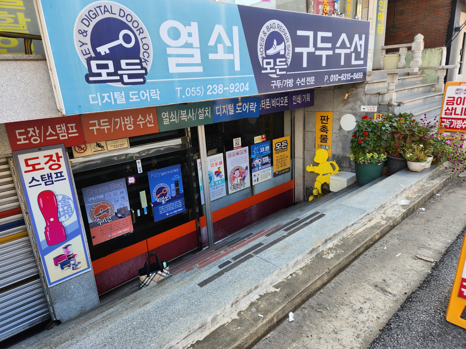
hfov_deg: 73.9
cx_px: 233
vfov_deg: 58.9
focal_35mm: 23
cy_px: 174
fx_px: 310
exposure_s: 1/177
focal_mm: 5.4
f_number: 1.8
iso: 20
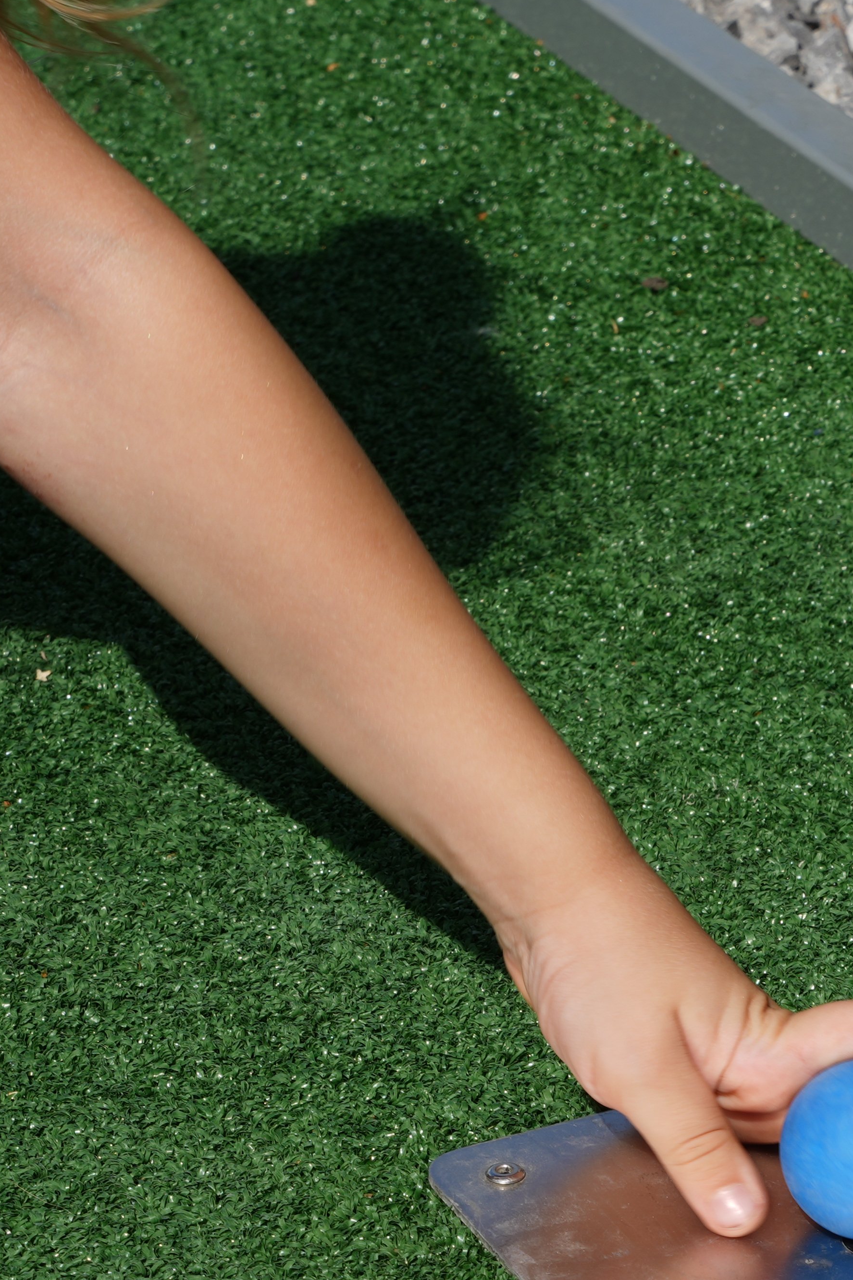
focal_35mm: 151
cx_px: 1004
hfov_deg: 9.0
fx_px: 5378
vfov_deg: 13.5
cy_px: 1056
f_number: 13
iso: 50
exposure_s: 1/100
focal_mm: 57.5
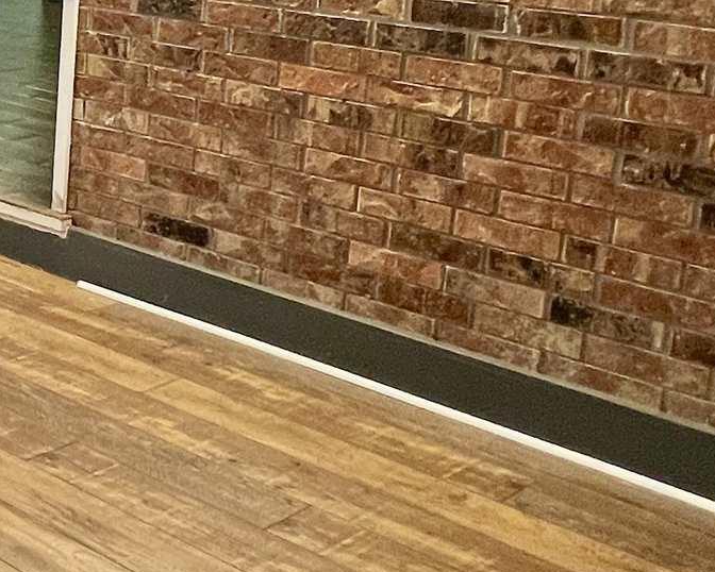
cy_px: 33
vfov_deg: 25.3
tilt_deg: -6.8
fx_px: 1228
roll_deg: -1.5
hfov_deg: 27.4
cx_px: -205
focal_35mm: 58
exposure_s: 1/60
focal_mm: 1.57
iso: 250
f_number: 1.8
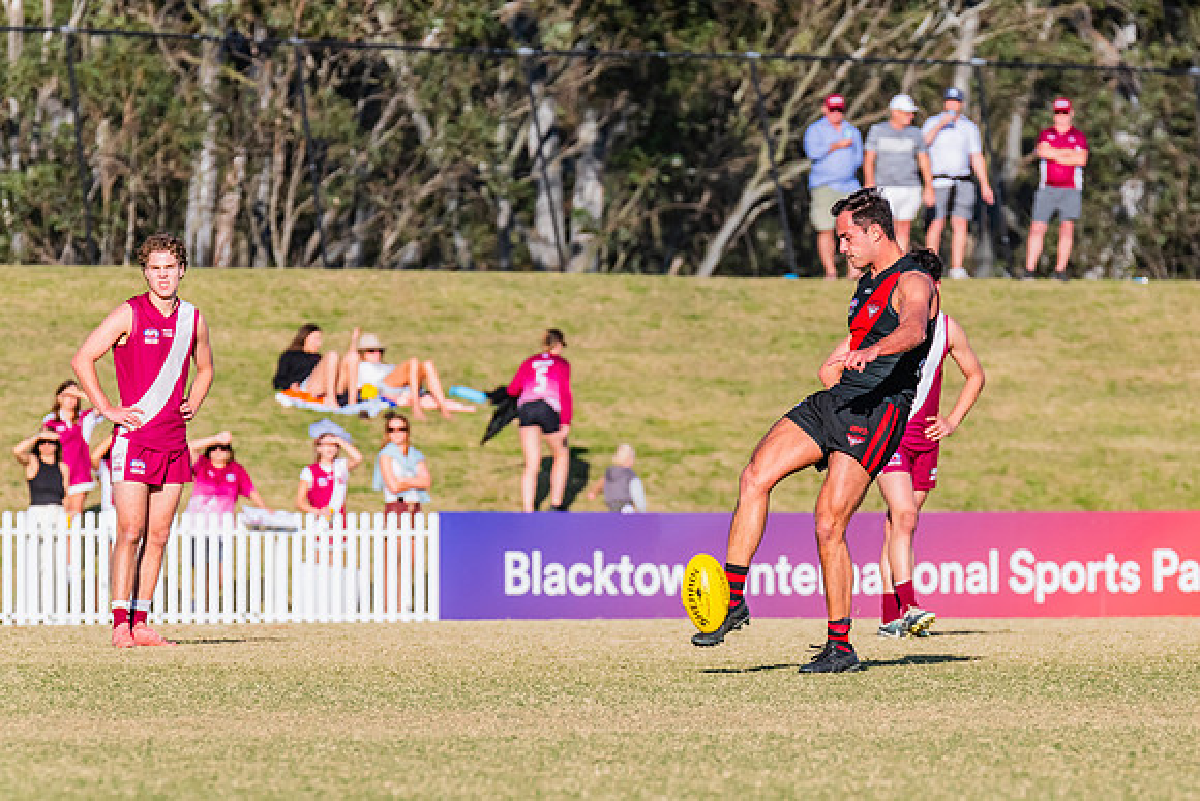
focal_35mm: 443
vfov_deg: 3.1
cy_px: 425
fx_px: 14762
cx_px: 791
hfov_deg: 4.7
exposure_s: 1/1600
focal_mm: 330
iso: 800
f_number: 9
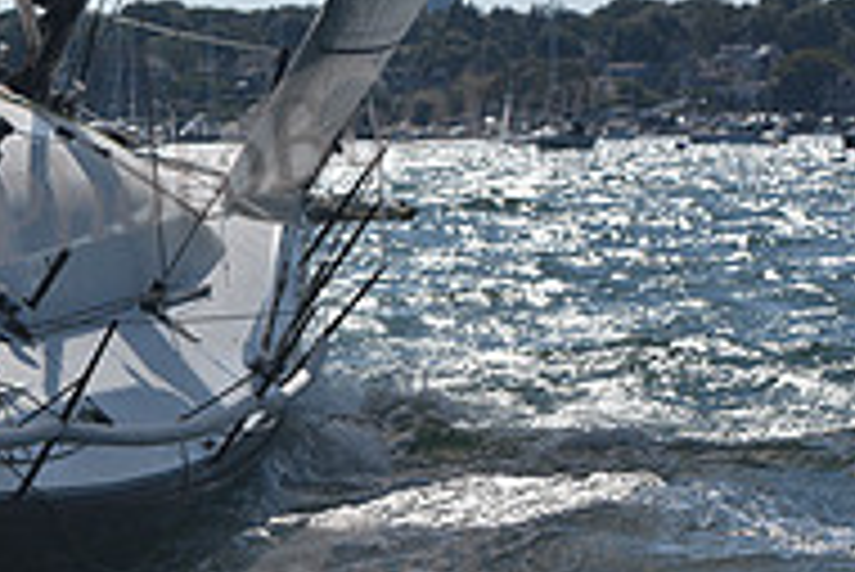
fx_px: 5086
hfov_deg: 9.4
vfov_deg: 6.4
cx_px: -248
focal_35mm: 214
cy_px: -20
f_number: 6.3
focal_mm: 70
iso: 250
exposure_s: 1/1250
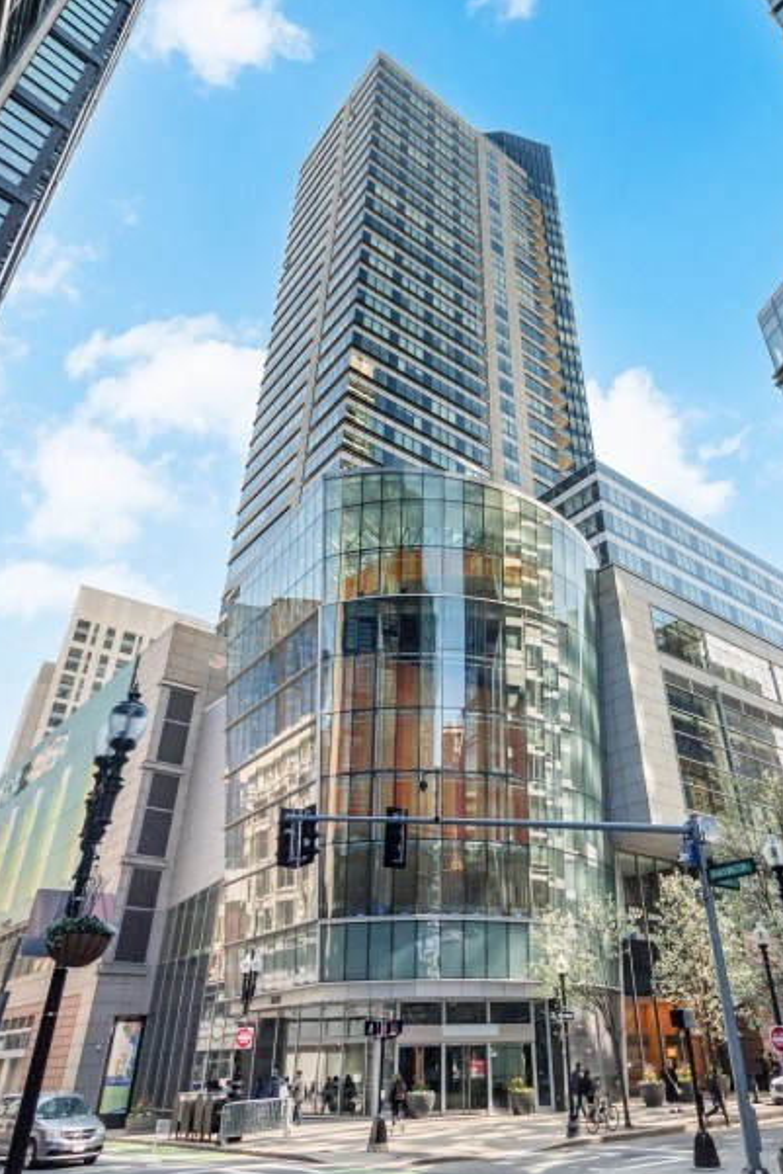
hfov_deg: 54.8
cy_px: 543
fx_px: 750
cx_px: 459
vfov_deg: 76.0
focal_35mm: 23
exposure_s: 1/2500
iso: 400
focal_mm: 12
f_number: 5
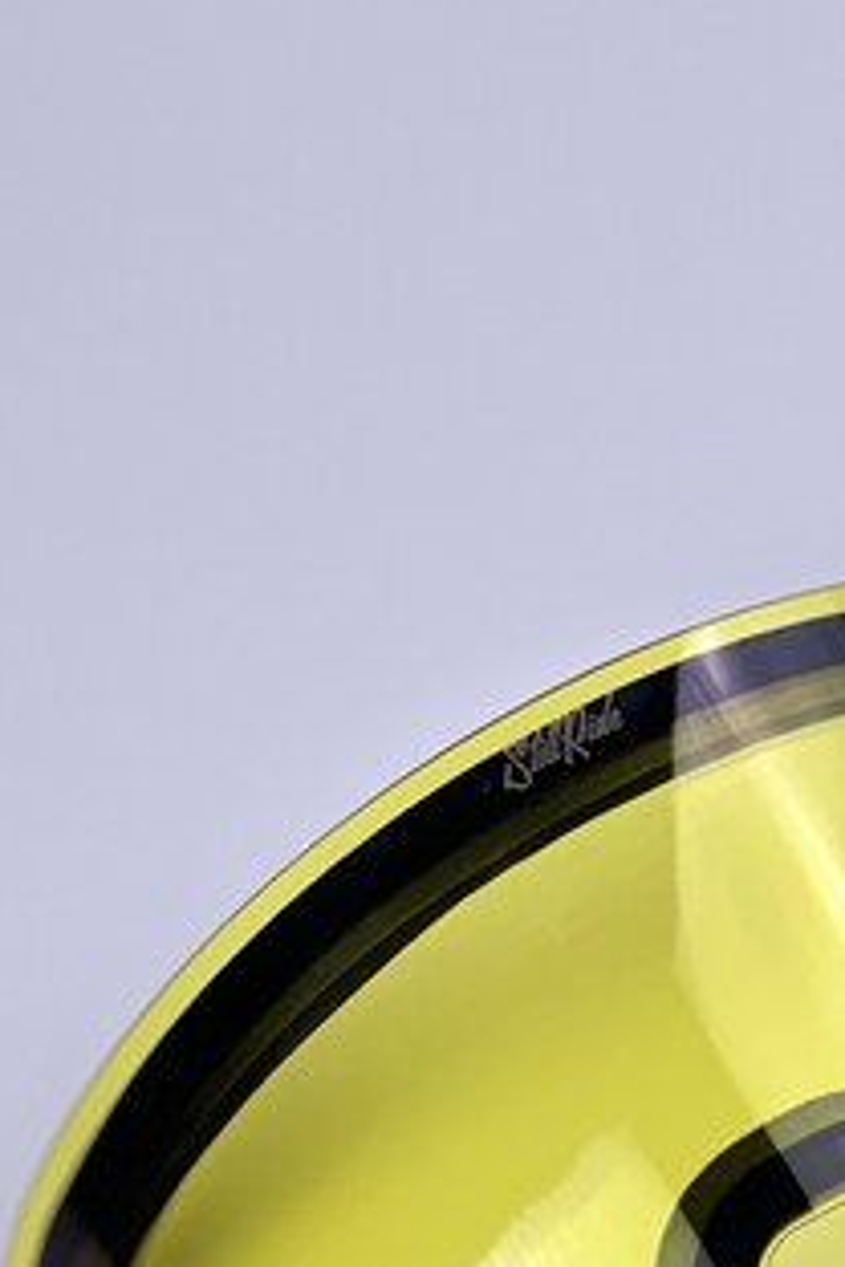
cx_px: 729
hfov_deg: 8.4
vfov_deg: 12.5
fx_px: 5739
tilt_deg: -74.8
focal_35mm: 163
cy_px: 1072
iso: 160
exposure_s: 1/50
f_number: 2.8
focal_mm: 9
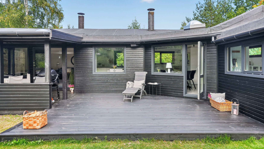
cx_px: 135
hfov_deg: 71.9
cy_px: 67
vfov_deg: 44.3
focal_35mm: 26
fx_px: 182
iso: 640
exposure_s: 1/60
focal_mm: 24
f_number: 8
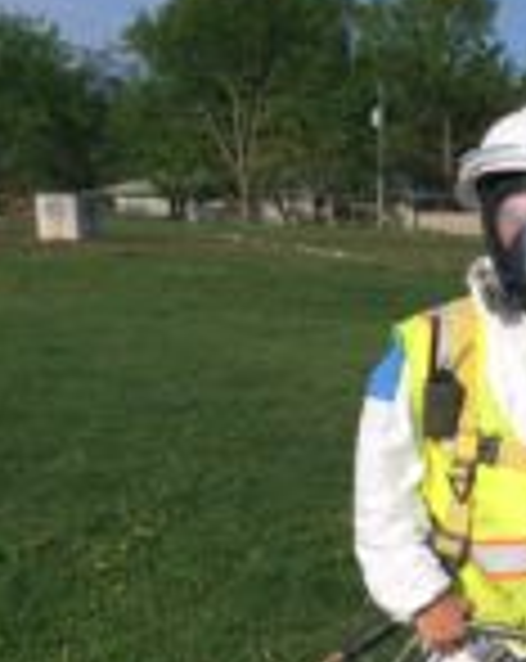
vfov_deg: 26.7
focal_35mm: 70
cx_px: 769
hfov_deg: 19.3
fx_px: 1366
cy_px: 525
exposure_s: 1/5128
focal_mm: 4.12
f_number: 2.2
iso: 50
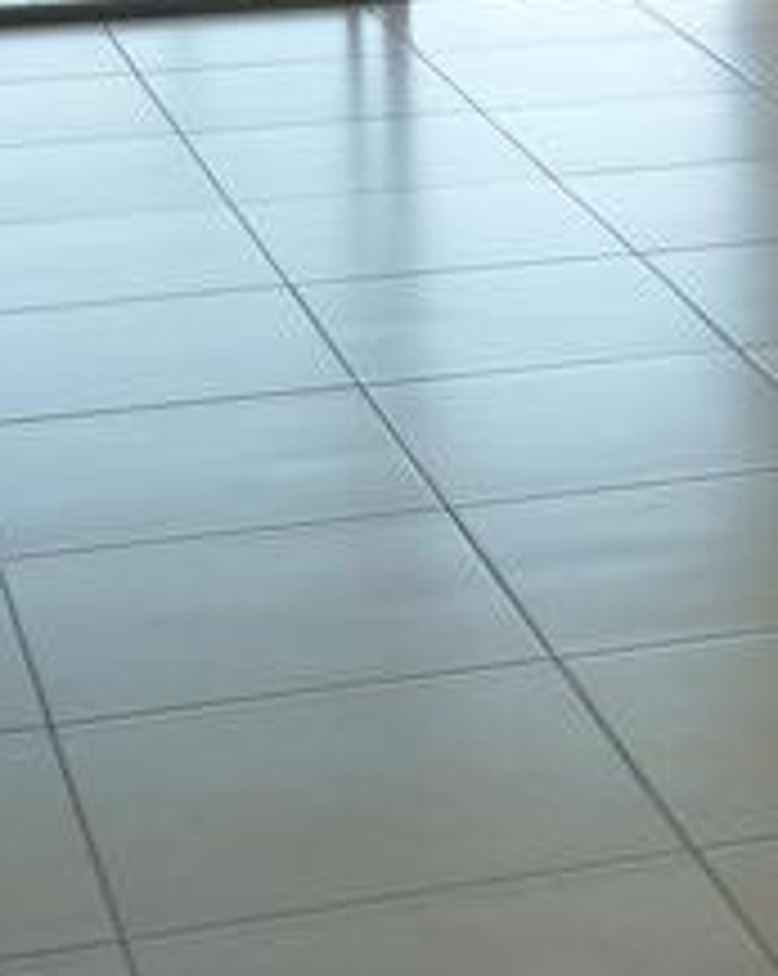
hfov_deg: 12.2
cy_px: 31
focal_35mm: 119
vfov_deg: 15.9
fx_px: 3432
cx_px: 1210
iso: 100
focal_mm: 5.5
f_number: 2.8
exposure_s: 1/250
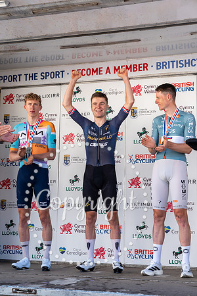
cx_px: 98
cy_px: 148
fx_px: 558
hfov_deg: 20.0
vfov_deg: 29.7
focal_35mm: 68
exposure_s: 1/250
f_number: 5
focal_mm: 68
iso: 125
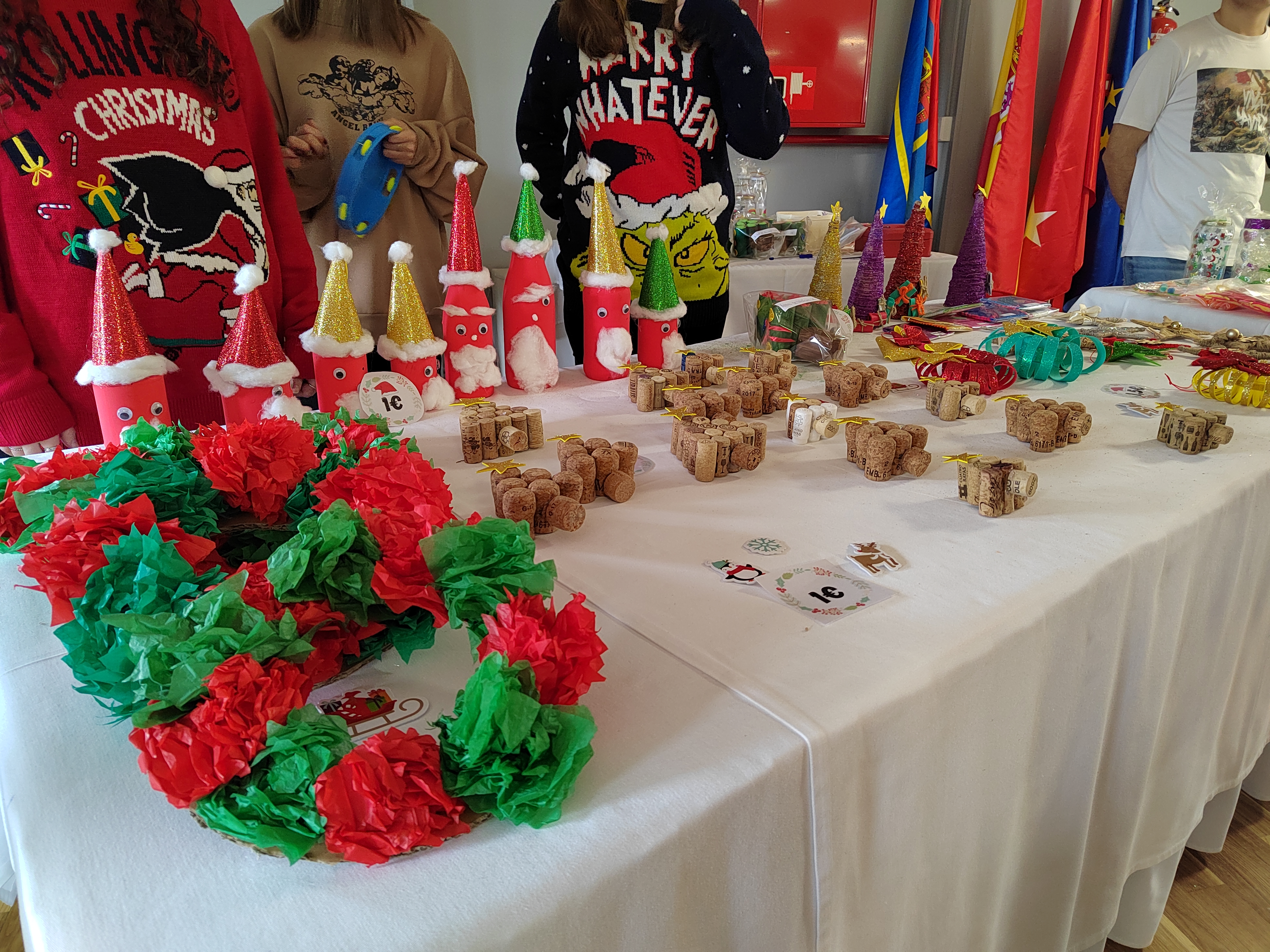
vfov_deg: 58.9
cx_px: 635
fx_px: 844
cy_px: 476
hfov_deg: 73.9
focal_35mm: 23
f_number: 1.9
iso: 1744
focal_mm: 5.52
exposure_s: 1/50
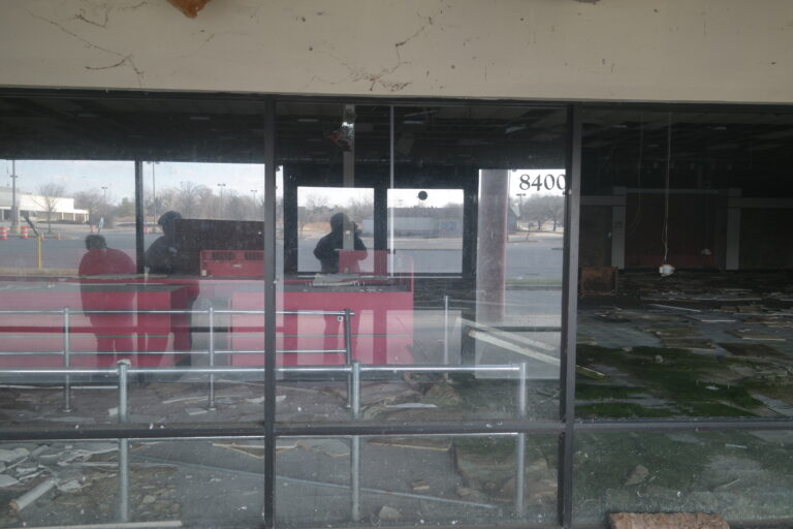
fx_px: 661
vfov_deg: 43.6
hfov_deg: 61.9
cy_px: 264
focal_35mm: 30
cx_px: 396
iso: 200
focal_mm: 20
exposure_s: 1/60
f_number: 3.5
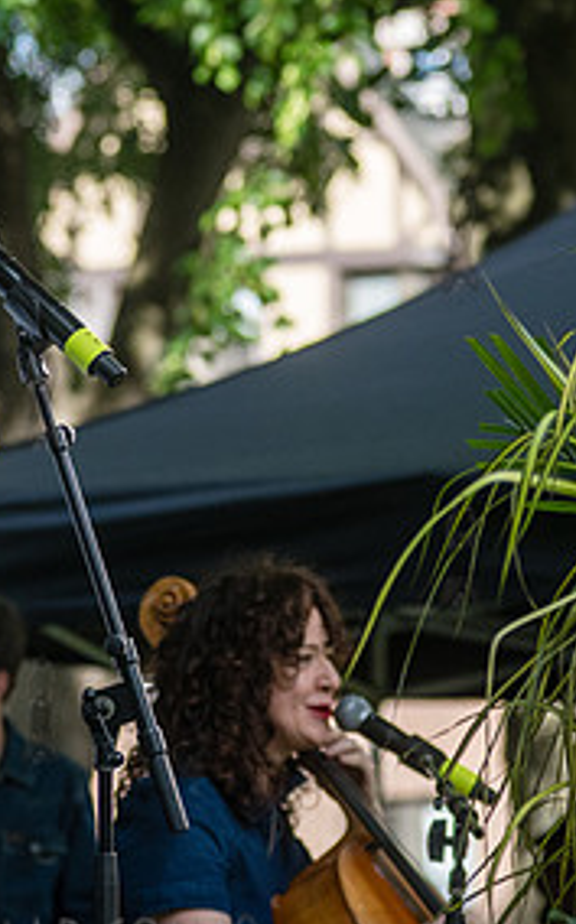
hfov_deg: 6.5
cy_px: 357
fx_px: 5059
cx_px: 123
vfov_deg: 10.4
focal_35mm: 201
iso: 1000
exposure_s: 1/2500
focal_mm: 86
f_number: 4
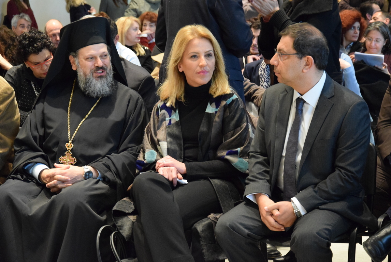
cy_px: 131
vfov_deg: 13.1
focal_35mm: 105
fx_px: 1141
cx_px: 196
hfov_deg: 19.4
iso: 5000
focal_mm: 70
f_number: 5.3
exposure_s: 1/60
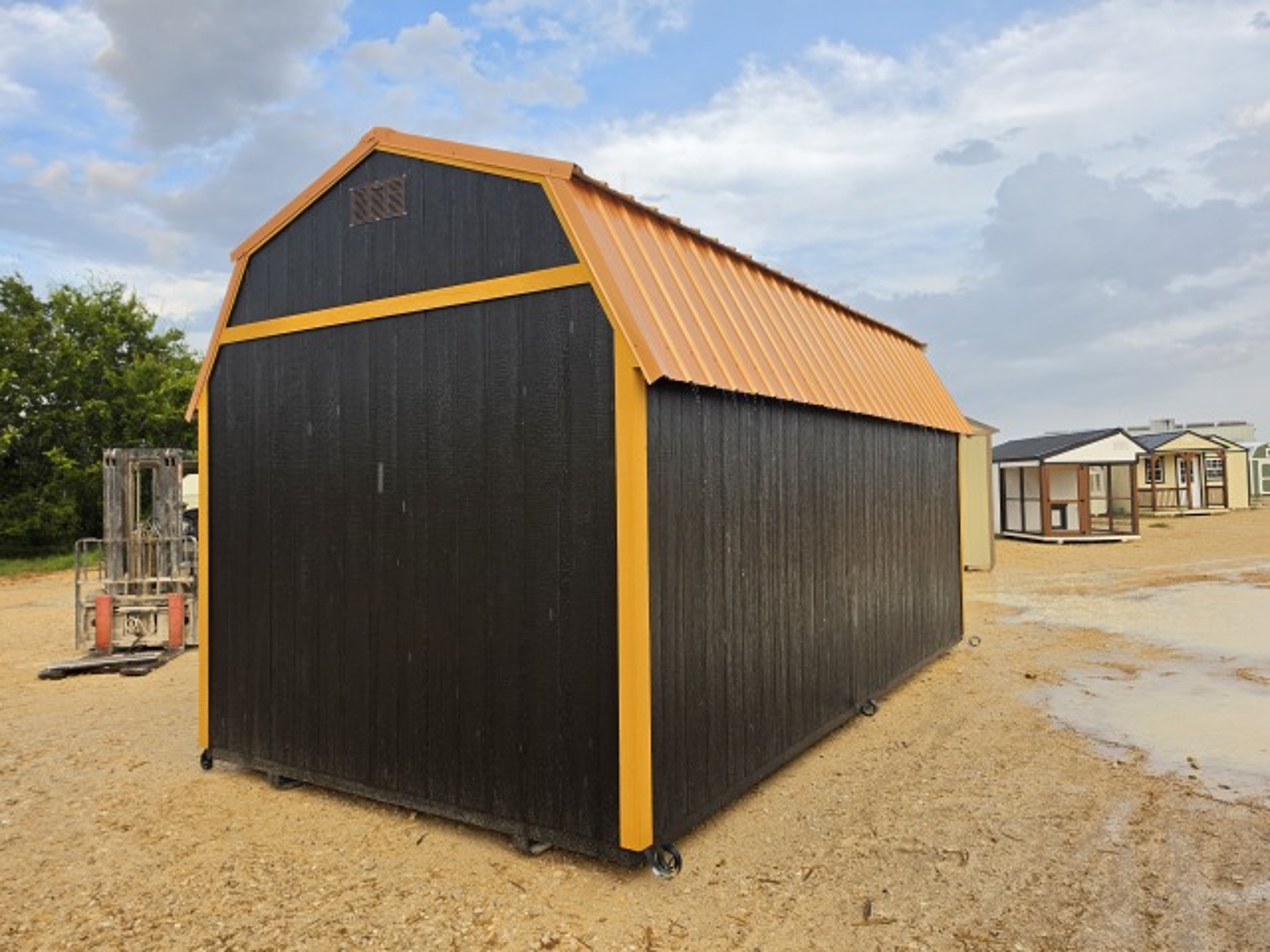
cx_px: 635
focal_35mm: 23
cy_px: 476
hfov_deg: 73.9
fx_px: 844
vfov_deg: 58.9
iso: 25
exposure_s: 1/359
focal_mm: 6.5
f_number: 1.4
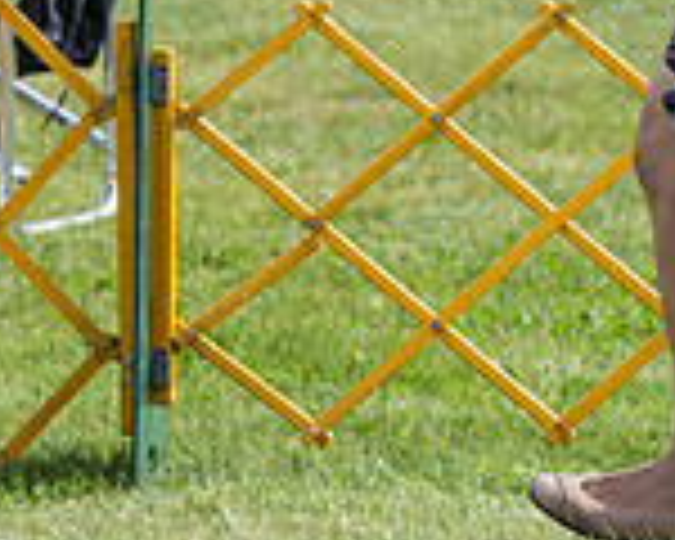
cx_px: 938
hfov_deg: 2.9
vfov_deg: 2.4
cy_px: 32
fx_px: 13145
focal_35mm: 658
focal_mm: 138
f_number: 5.6
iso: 250
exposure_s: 1/1250
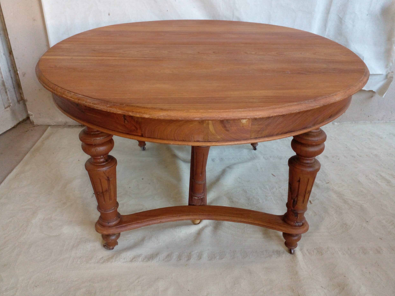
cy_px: 143
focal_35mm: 28
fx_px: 319
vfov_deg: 49.7
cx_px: 199
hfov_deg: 63.5
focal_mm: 3.6
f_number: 1.9
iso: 200
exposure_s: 1/50
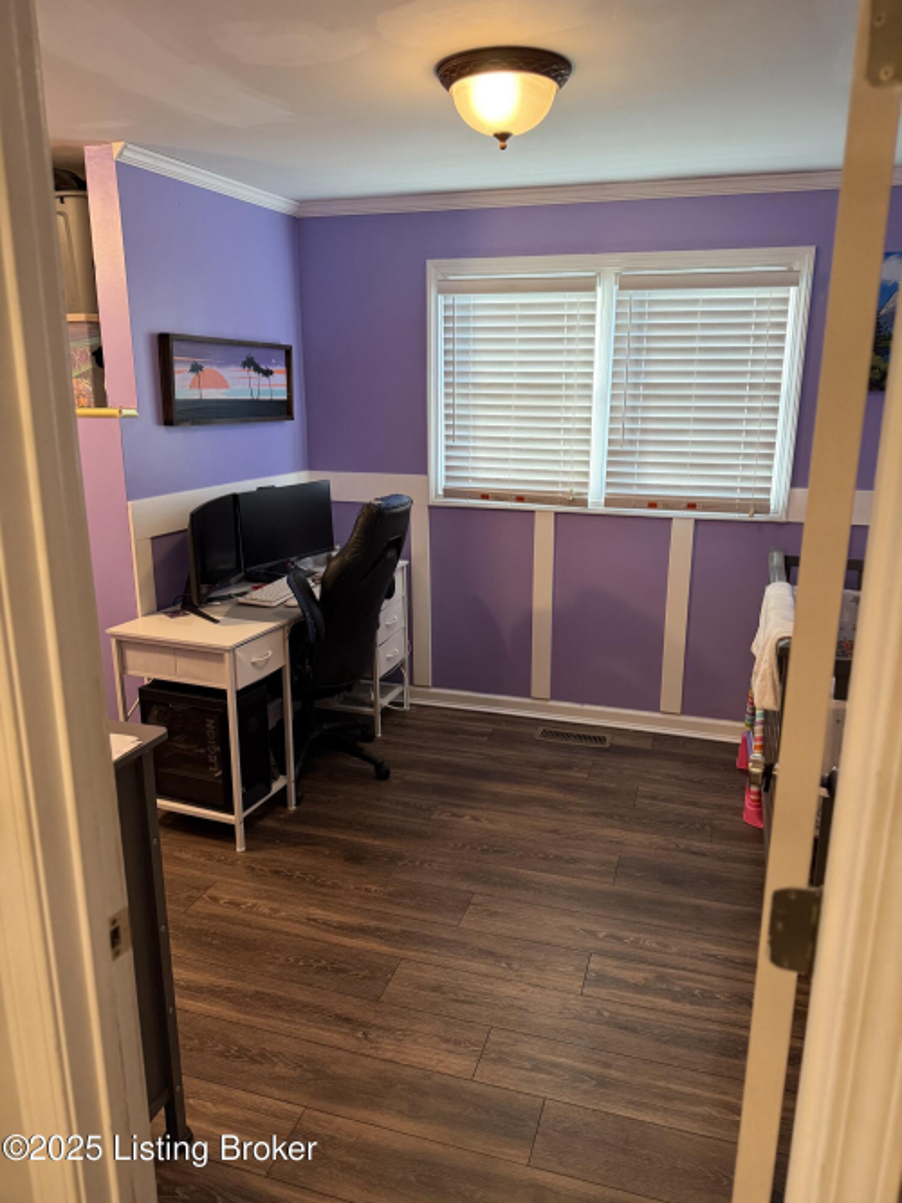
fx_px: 834
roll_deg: -0.8
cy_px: 602
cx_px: 451
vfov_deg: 71.6
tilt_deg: -13.3
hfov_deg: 56.8
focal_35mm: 24
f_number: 1.78
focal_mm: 6.76
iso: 320
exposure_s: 1/60
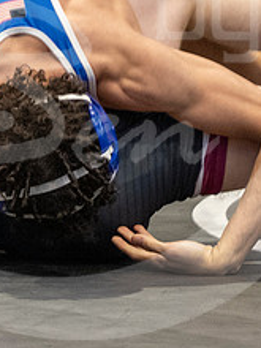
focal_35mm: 825
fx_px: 8294
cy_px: 348
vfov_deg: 2.4
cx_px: -133
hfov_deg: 1.8
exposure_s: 1/1000
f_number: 2.8
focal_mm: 135
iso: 3200
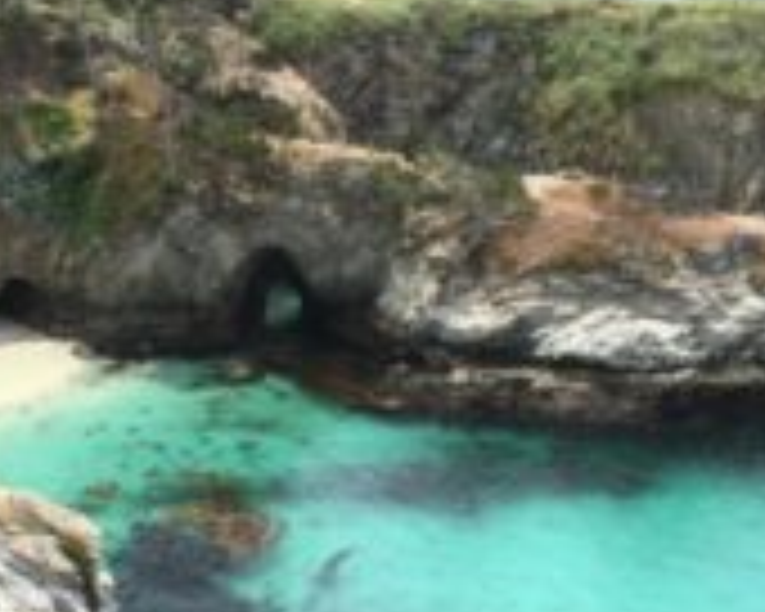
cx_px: 522
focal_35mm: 75
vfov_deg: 19.5
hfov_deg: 25.2
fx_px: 1698
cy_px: 688
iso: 25
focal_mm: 4.15
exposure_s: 1/938
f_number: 2.2
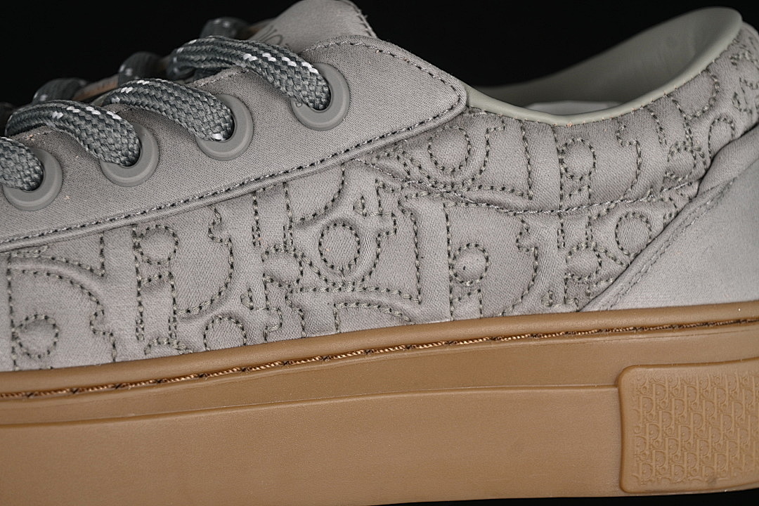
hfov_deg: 27.0
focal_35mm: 75
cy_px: 253
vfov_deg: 18.2
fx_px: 1581
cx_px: 380
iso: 160
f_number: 6.3
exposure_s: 1/60
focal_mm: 50
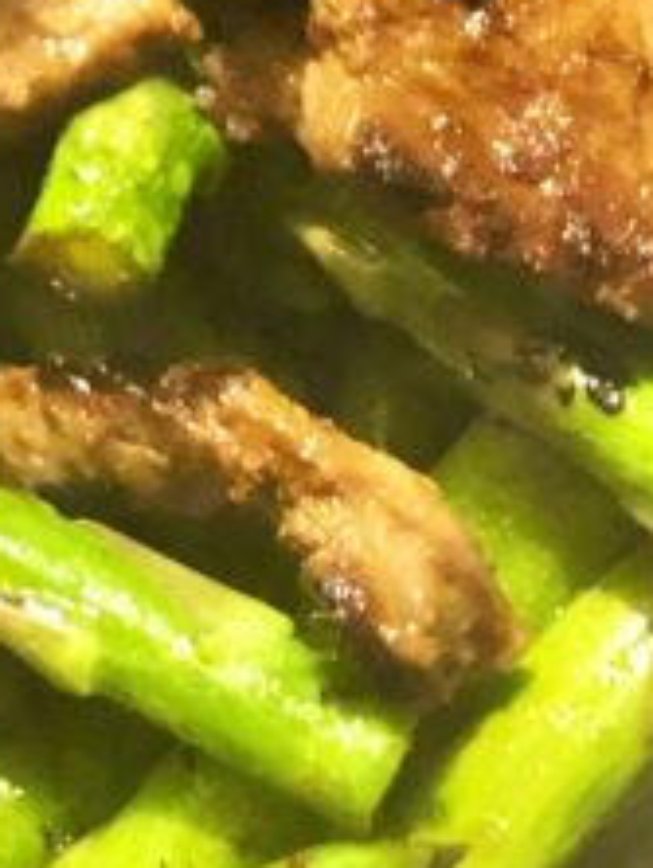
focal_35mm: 129
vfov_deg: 13.5
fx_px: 3238
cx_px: -739
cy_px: -747
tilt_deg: -53.0
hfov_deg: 10.4
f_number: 1.8
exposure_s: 1/5
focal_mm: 3.99
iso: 100
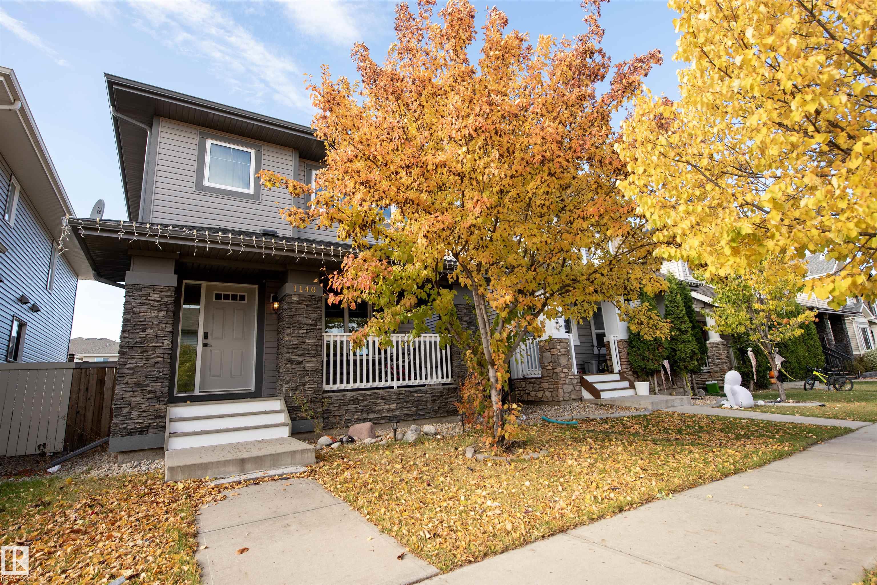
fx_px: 439
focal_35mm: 18
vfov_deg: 67.4
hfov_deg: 90.0
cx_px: 438
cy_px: 292
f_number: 5.6
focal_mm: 18
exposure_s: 1/125
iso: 100
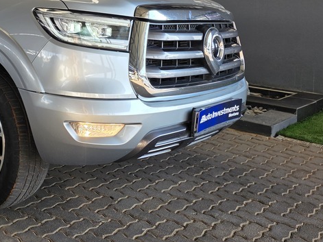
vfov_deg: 28.0
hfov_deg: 36.4
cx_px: 49
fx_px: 466
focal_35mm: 50
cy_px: 22
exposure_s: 1/100
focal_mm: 6.25
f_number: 1.7
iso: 16
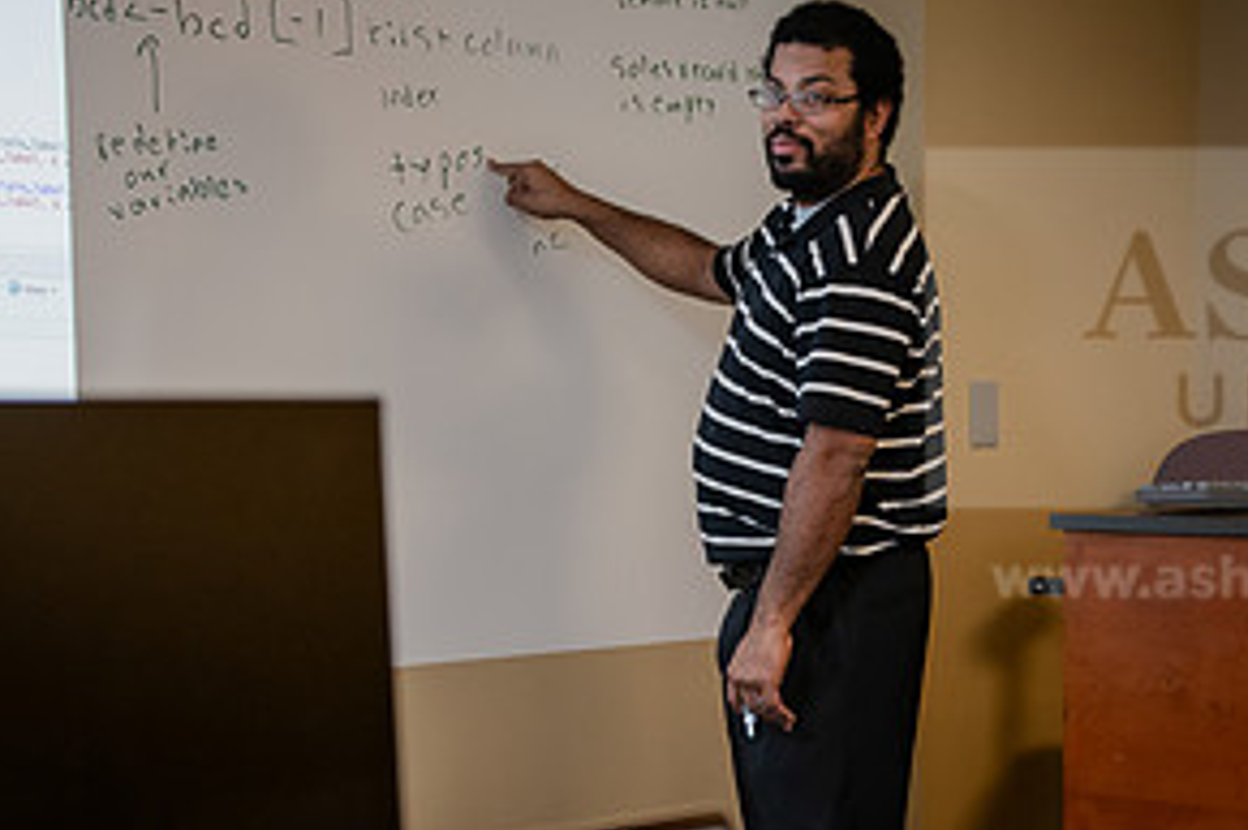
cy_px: 669
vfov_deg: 17.8
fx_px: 2633
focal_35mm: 76
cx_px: 796
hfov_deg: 26.6
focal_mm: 38
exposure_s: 1/200
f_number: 2.8
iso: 1000
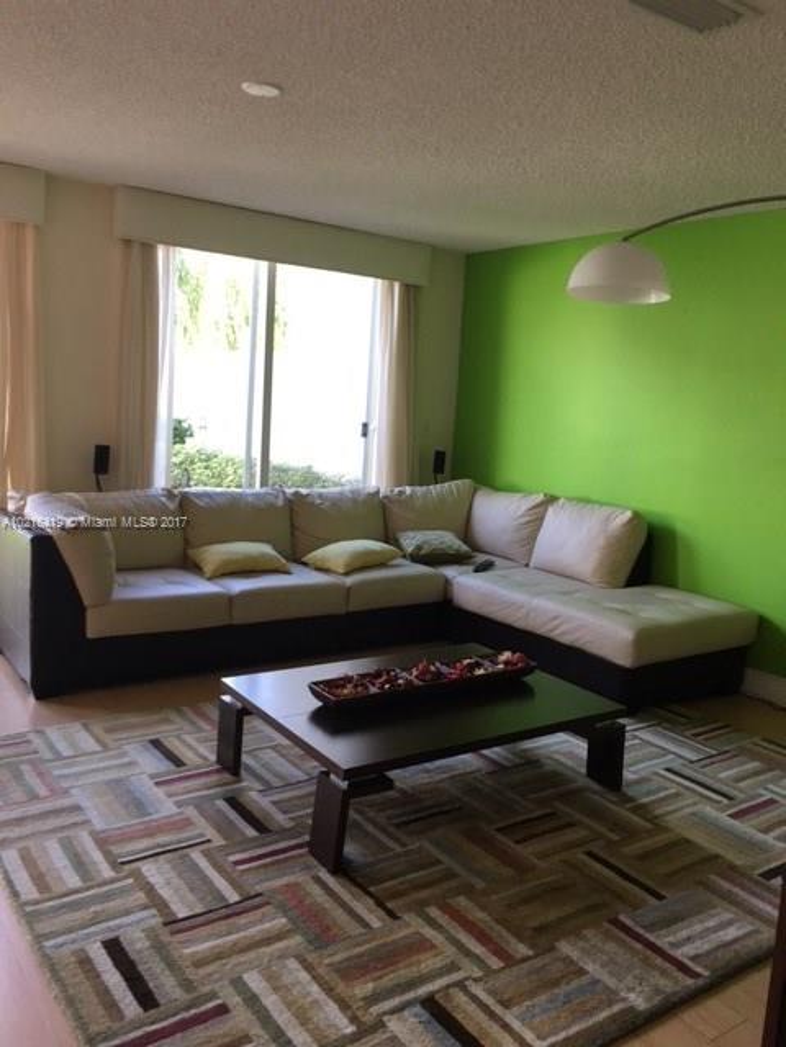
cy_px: 524
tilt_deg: -8.5
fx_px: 878
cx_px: 393
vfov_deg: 61.7
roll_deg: -3.3
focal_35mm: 29
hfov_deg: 48.2
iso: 25
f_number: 2.2
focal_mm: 4.15
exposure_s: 1/33
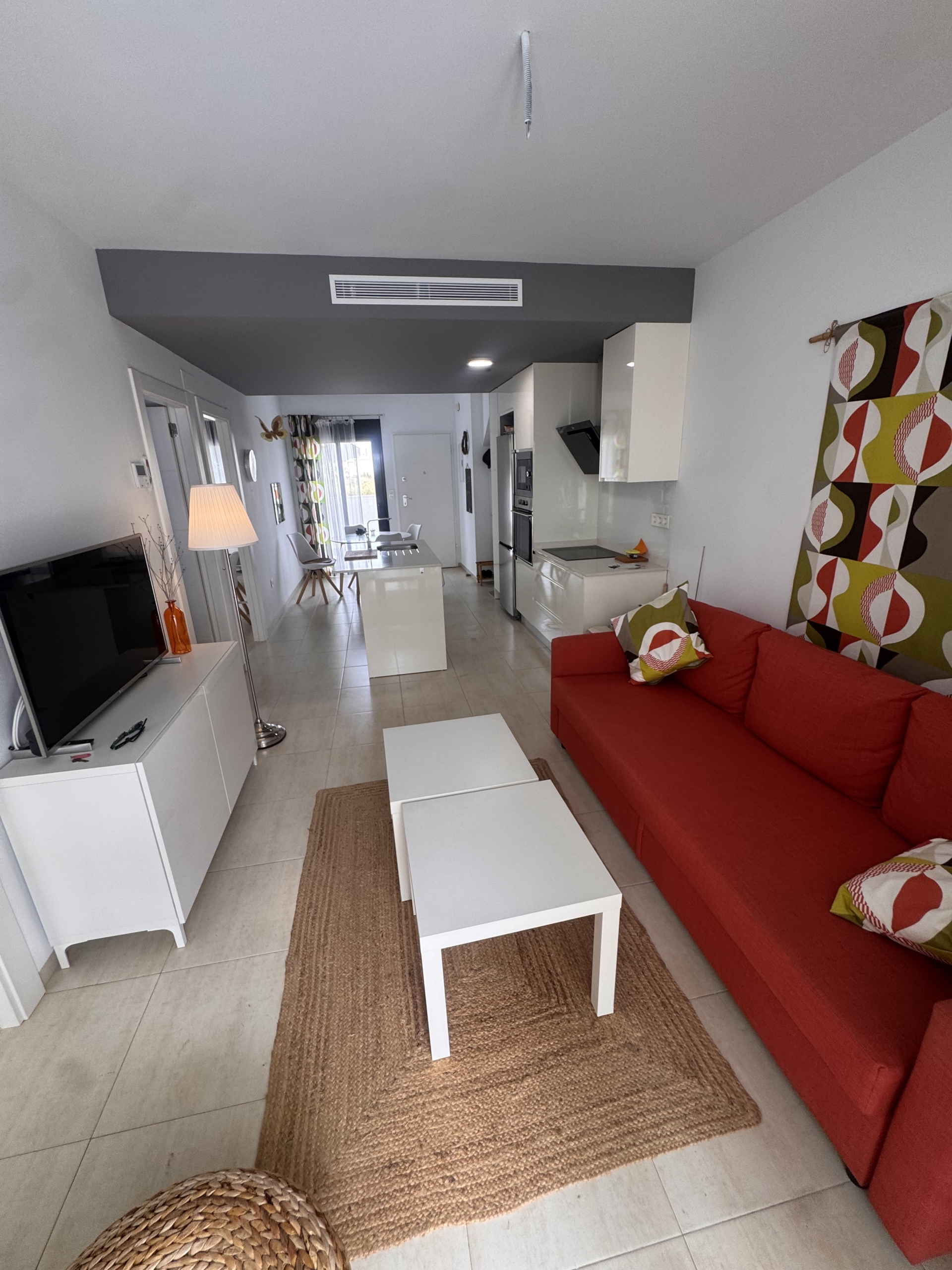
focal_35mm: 14
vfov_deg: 102.1
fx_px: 513
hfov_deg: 85.7
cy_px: 635
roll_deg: +3.1
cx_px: 476
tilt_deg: -16.0
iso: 80
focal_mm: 2.22
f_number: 2.2
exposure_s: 1/100
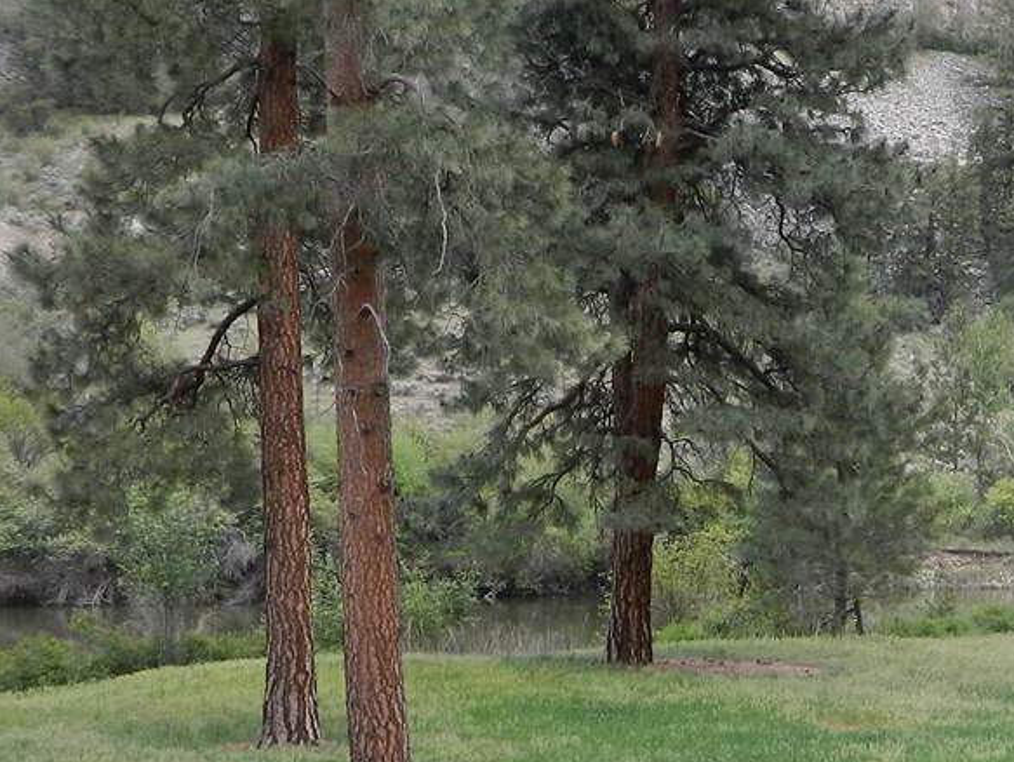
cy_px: 585
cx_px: 1000
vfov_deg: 15.3
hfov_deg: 19.8
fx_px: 2814
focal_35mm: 96
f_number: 3.3
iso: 80
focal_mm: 6.2
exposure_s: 1/100
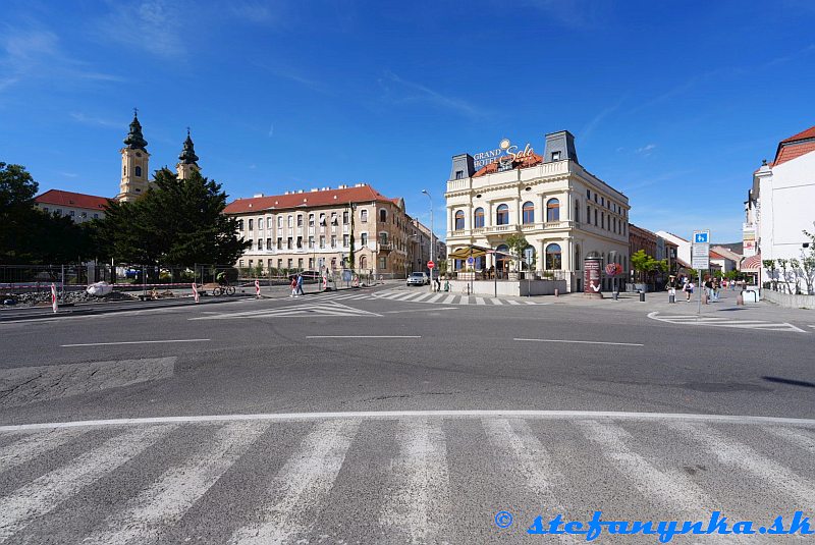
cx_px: 408
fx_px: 317
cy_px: 272
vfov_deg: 81.3
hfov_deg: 104.2
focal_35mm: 14
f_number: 9
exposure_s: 1/320
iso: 100
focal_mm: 14
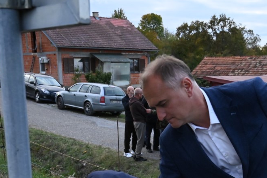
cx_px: 177
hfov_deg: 33.6
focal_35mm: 59
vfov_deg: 22.1
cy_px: 182
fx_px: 438
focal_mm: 24
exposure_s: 1/2500
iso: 2500
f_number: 4
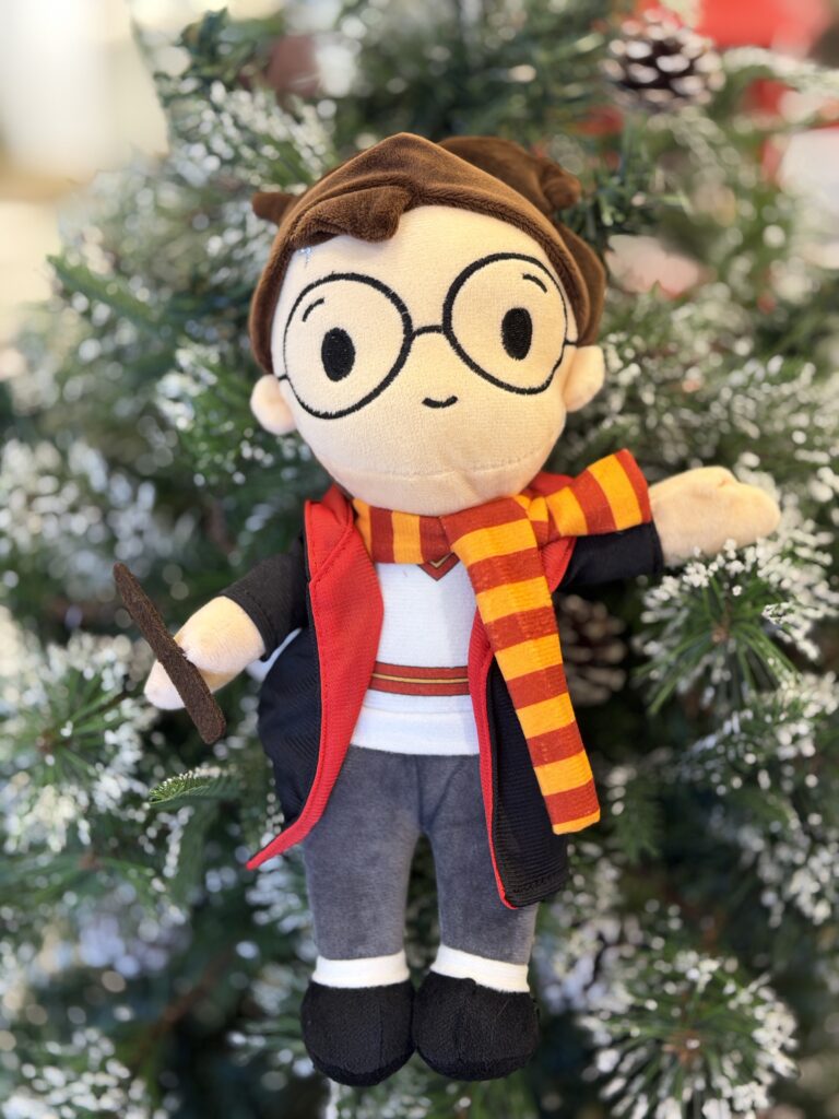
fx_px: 1551
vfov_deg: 39.7
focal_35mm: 48
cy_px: 560
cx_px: 420
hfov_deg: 30.3
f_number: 1.78
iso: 100
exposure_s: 1/60
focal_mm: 6.76
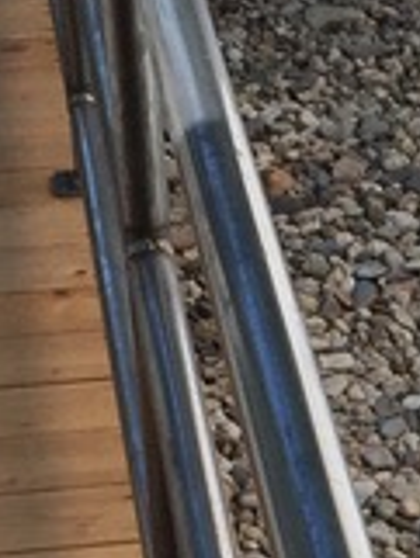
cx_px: 715
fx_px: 2973
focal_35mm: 184
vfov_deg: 10.4
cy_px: 849
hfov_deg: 7.9
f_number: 2.2
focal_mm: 4.15
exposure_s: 1/2083
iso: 32
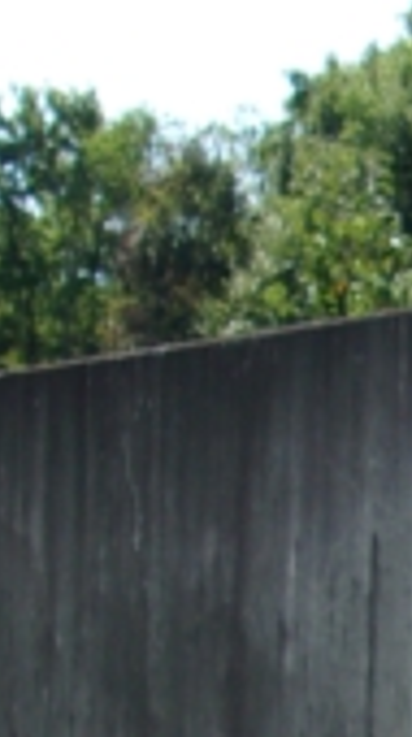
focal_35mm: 111
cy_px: 863
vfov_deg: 18.4
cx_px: 833
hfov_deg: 10.0
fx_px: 2167
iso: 80
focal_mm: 4.9
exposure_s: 1/70
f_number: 10.4
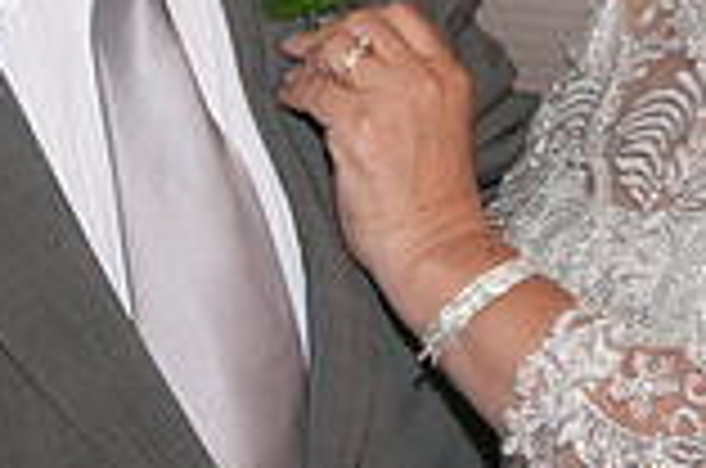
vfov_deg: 7.7
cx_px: 450
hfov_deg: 11.6
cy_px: -38
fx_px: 3464
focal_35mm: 177
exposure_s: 1/60
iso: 400
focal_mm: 32
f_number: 5.6
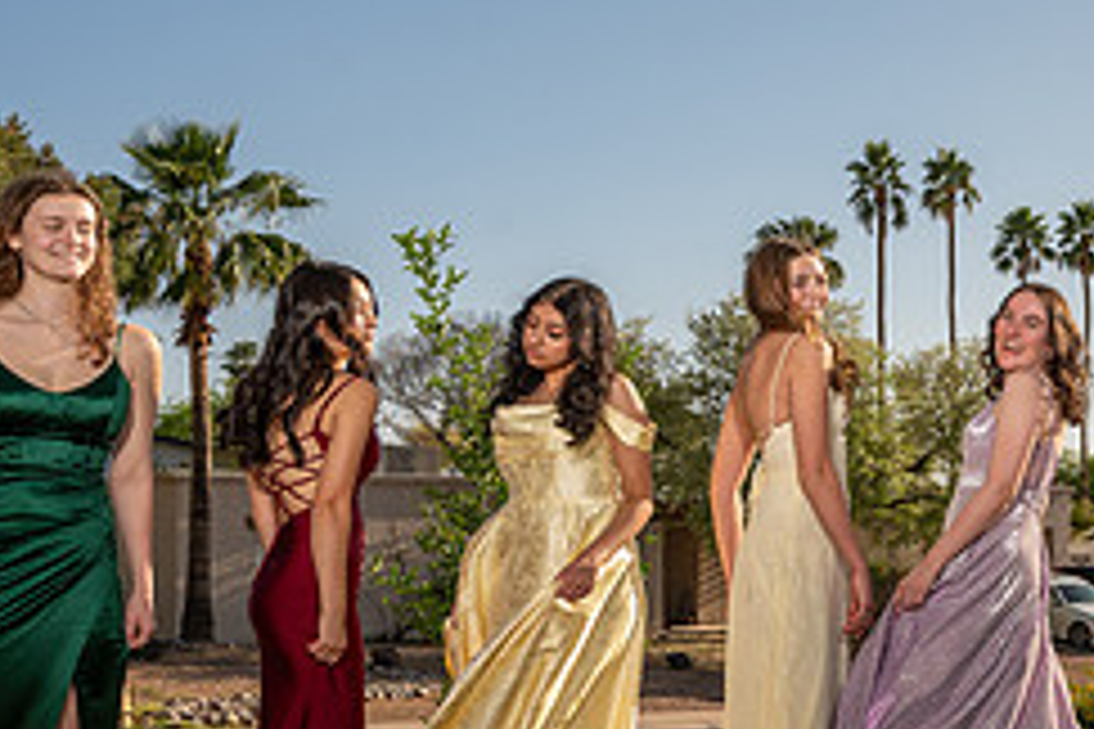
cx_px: 1113
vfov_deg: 22.2
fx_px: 1854
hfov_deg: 30.4
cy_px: 442
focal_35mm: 61
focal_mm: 24
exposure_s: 1/200
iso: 50
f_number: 8
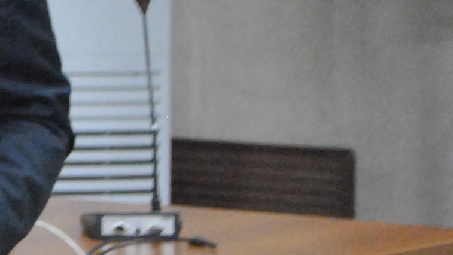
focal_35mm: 322
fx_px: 3868
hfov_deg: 6.4
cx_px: -643
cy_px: -101
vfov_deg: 3.8
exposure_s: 1/30
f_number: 5.3
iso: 1250
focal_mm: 40
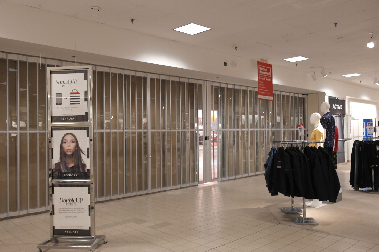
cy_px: 126
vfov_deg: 43.6
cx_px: 190
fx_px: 316
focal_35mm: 30
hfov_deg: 61.9
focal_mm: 20
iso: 400
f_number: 3.5
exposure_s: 1/20
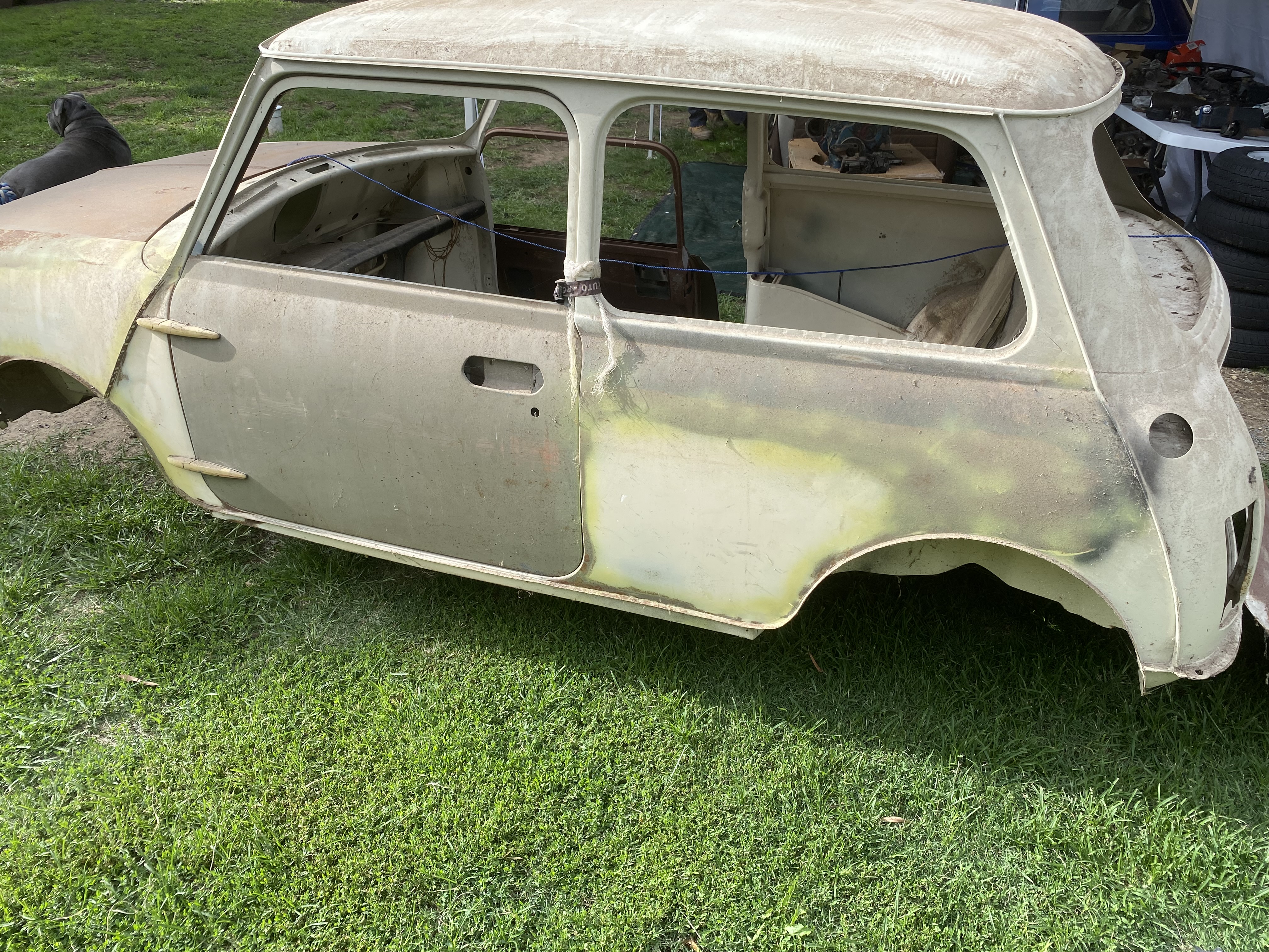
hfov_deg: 67.3
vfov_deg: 53.1
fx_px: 953
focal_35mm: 26
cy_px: 476
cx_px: 634
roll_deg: +1.3
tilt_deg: -31.1
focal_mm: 4.25
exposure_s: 1/816
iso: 32
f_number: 1.8
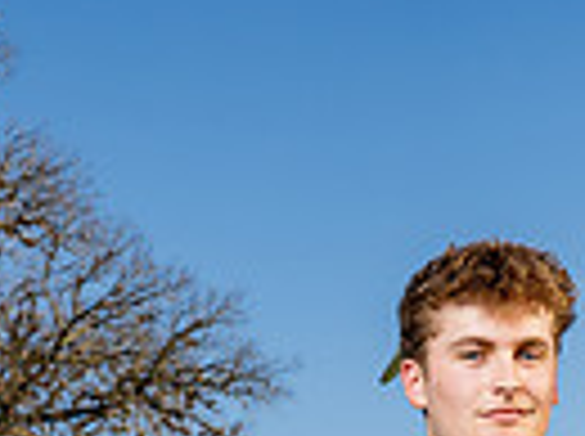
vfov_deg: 9.2
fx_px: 2480
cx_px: 504
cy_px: 984
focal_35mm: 147
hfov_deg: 13.4
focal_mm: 44
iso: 100
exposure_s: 1/250
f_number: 8
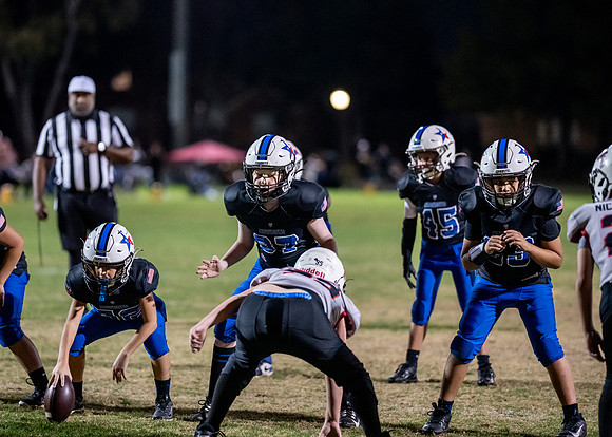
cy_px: 181
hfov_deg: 11.7
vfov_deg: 8.3
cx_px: 254
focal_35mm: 172
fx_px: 2996
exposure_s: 1/800
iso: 4000
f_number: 1.8
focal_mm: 135
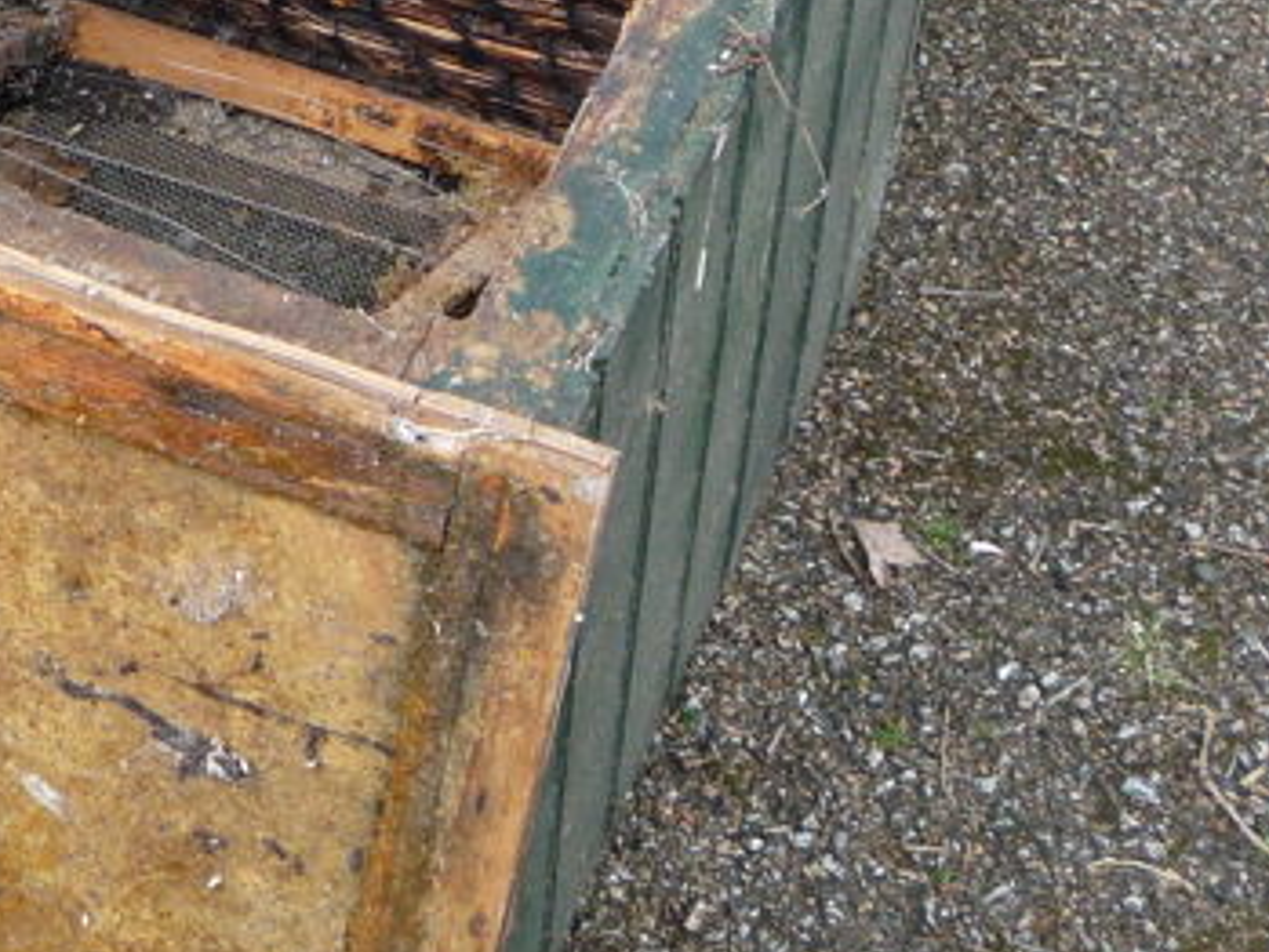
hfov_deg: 22.4
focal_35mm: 86
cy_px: 240
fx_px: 3154
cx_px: 233
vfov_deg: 17.1
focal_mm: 5.2
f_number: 3.3
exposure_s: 1/100
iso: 100
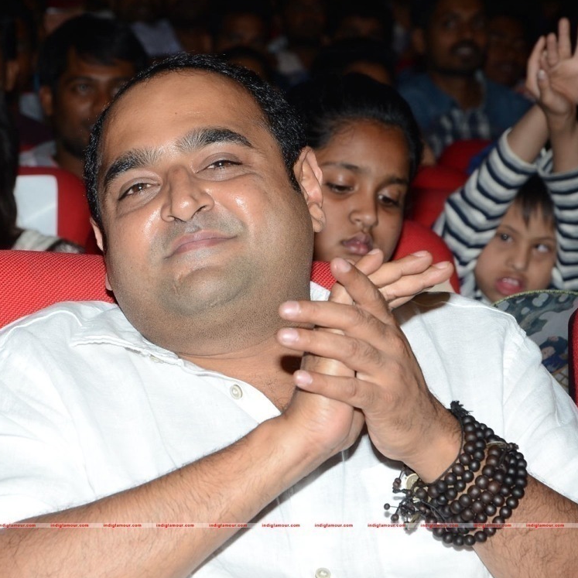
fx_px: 3476
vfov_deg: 9.5
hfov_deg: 9.5
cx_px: 175
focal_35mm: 184
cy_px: 299
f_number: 7.1
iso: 400
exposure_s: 1/125
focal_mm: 90
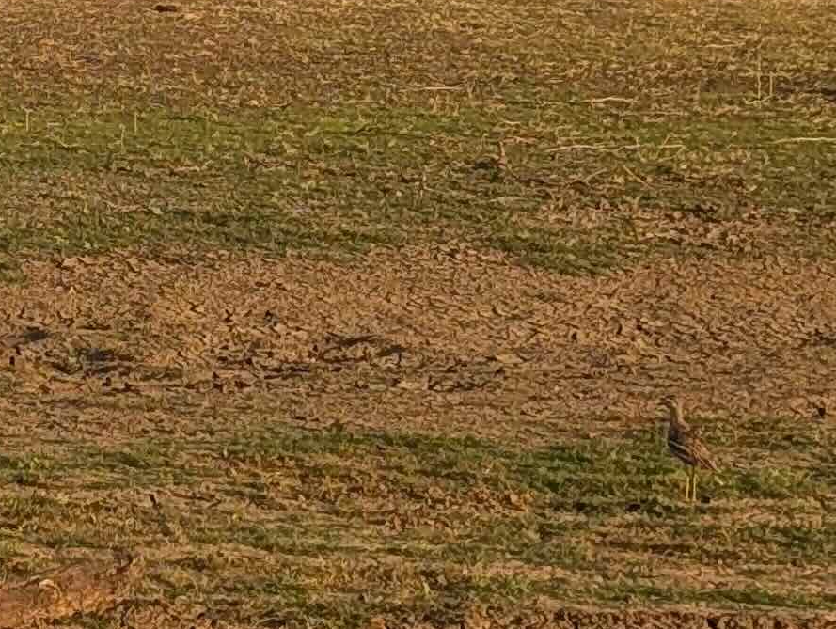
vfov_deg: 6.5
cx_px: -44
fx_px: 5441
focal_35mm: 225
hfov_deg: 8.7
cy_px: -404
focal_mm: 6.9
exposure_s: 1/556
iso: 22
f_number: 1.68
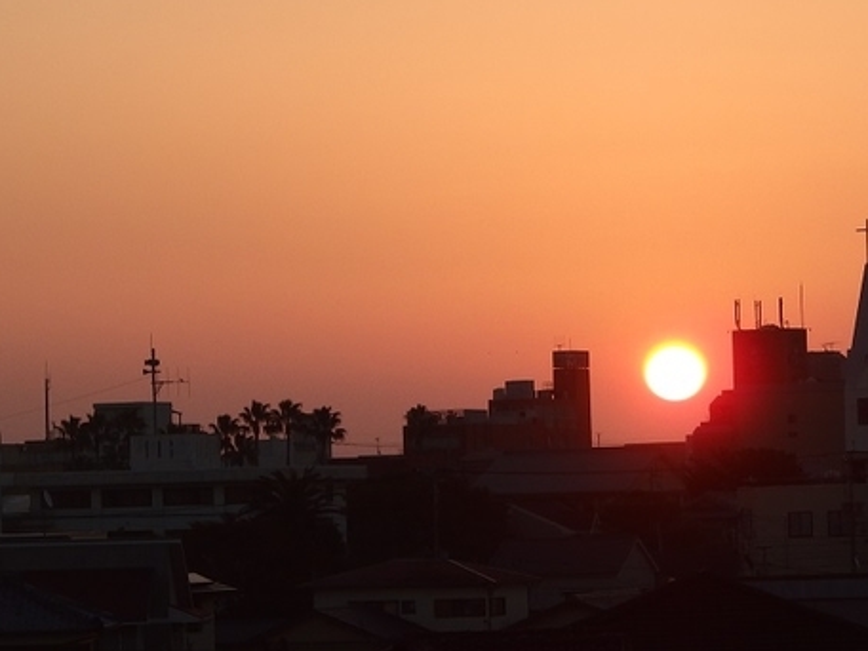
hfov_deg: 8.7
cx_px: 630
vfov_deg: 6.5
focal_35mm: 228
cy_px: 240
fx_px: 5717
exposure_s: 1/640
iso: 100
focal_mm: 23.5
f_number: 3.5
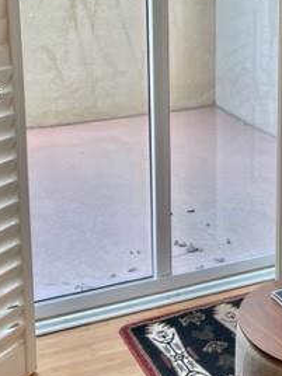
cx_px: 174
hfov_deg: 23.6
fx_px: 673
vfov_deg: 30.6
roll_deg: +0.8
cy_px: 91
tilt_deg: -12.8
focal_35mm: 62
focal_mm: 5.1
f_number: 1.6
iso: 40
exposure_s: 1/120
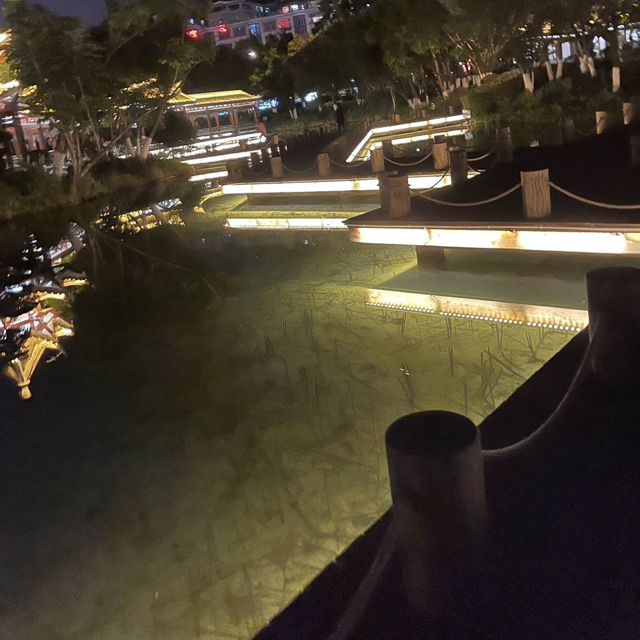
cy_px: 210
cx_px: 318
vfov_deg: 51.5
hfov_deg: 52.5
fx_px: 648
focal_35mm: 31
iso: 1250
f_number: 1.6
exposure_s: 1/16
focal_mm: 5.1
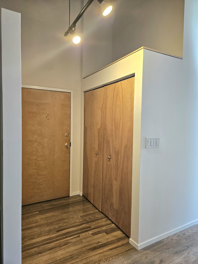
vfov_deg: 73.9
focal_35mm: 23
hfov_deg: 58.9
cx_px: 99
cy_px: 132
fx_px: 175
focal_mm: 5.4
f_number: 1.8
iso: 250
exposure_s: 1/120
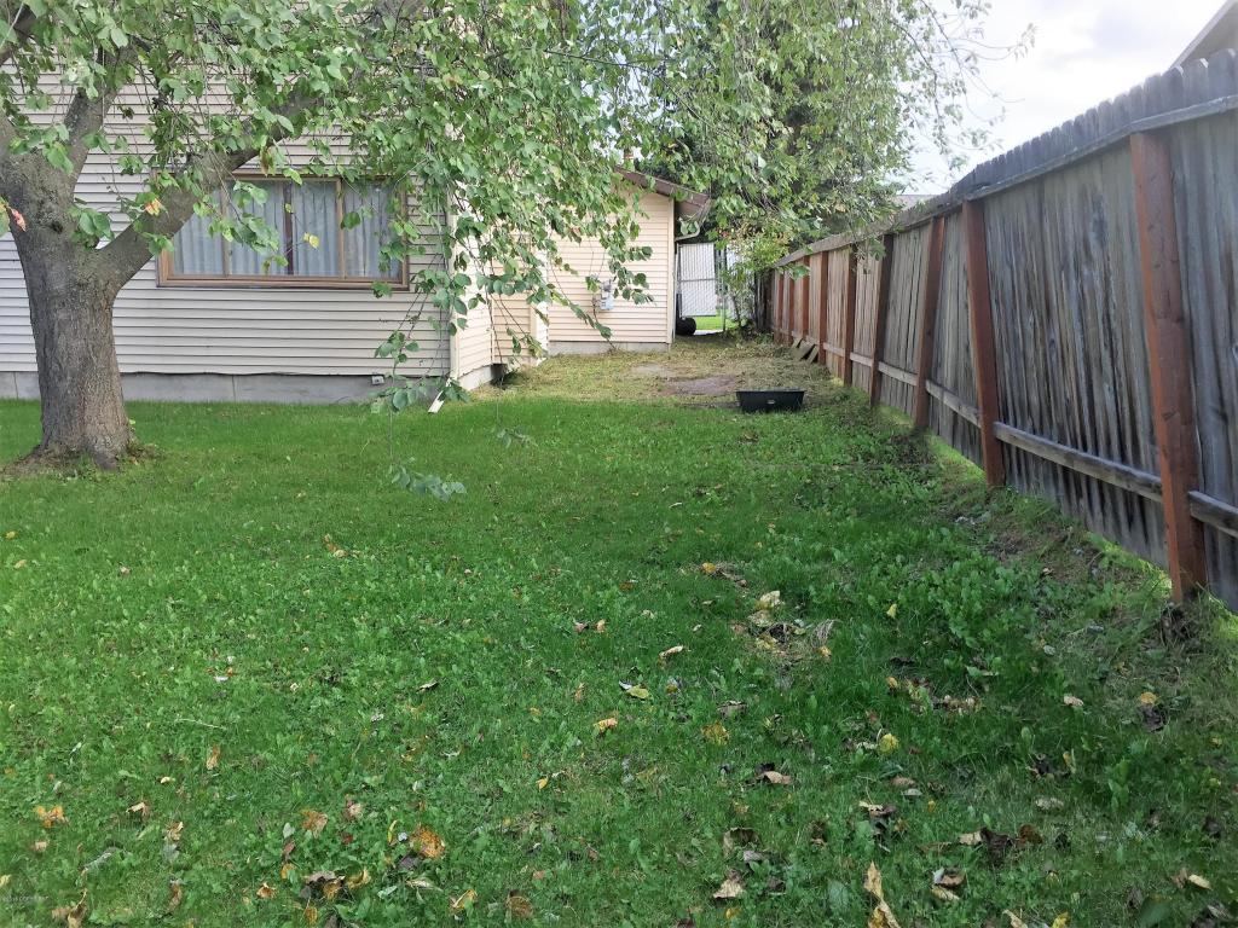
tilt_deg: -8.6
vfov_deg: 48.2
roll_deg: -1.3
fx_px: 1037
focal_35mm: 29
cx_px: 619
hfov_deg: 61.7
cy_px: 464
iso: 32
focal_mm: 4.15
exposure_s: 1/60
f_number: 2.2
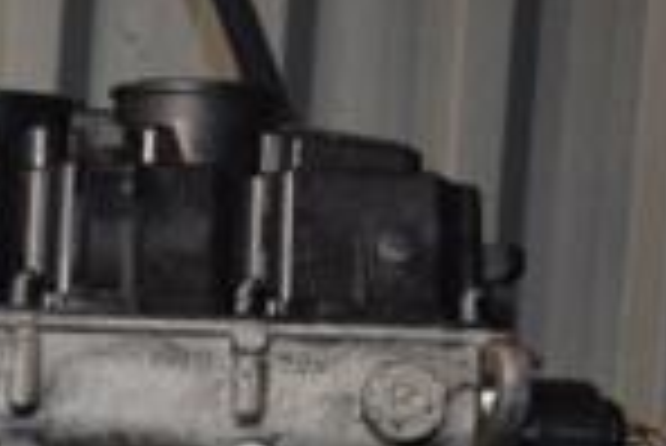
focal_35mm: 146
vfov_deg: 8.9
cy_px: 856
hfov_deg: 13.5
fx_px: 2704
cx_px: -198
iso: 800
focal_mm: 24
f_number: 5
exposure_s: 1/60
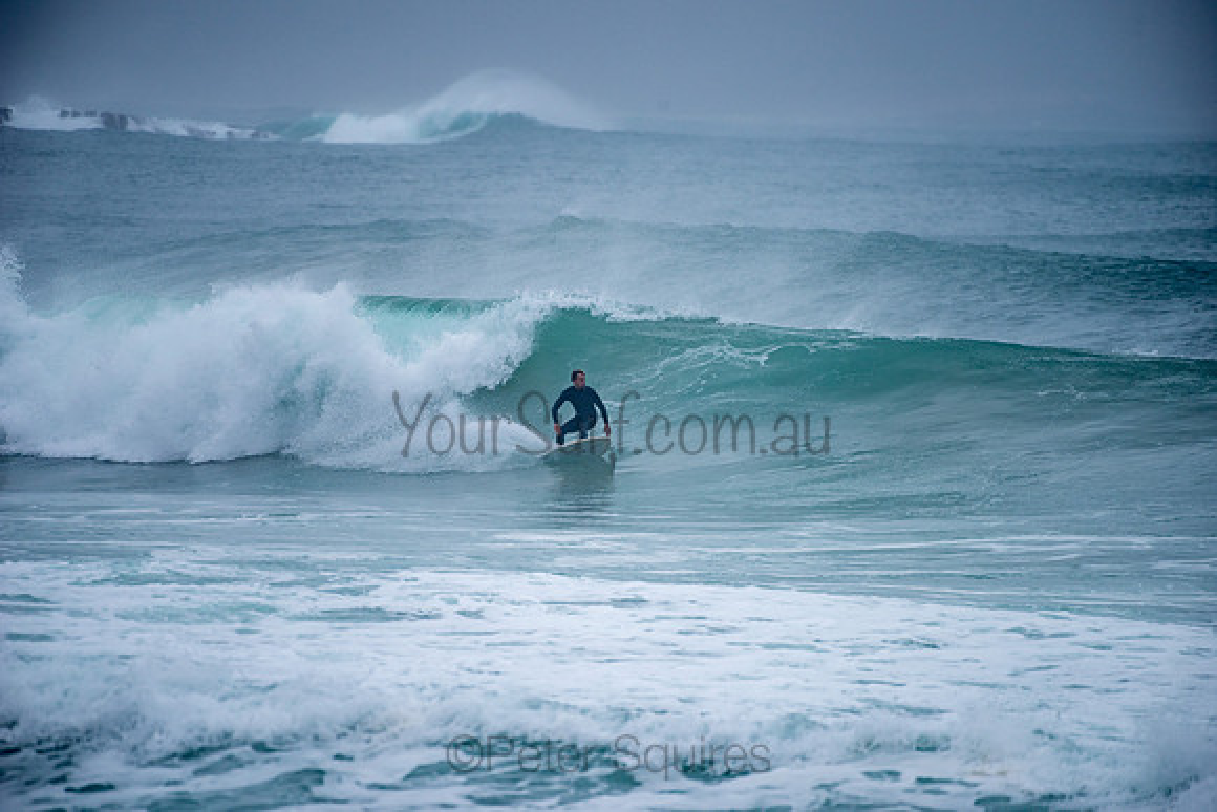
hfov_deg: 4.1
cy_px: 406
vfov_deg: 2.8
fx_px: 16906
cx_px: 608
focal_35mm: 500
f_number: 5.6
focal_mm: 500
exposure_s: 1/1000
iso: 180
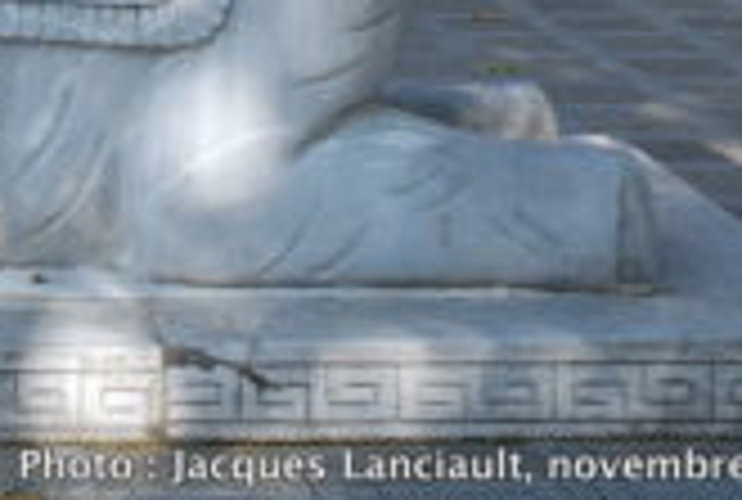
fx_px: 2532
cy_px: -223
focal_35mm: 123
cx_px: -202
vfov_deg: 10.9
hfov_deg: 15.9
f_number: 11
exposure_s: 1/25
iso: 100
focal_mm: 27
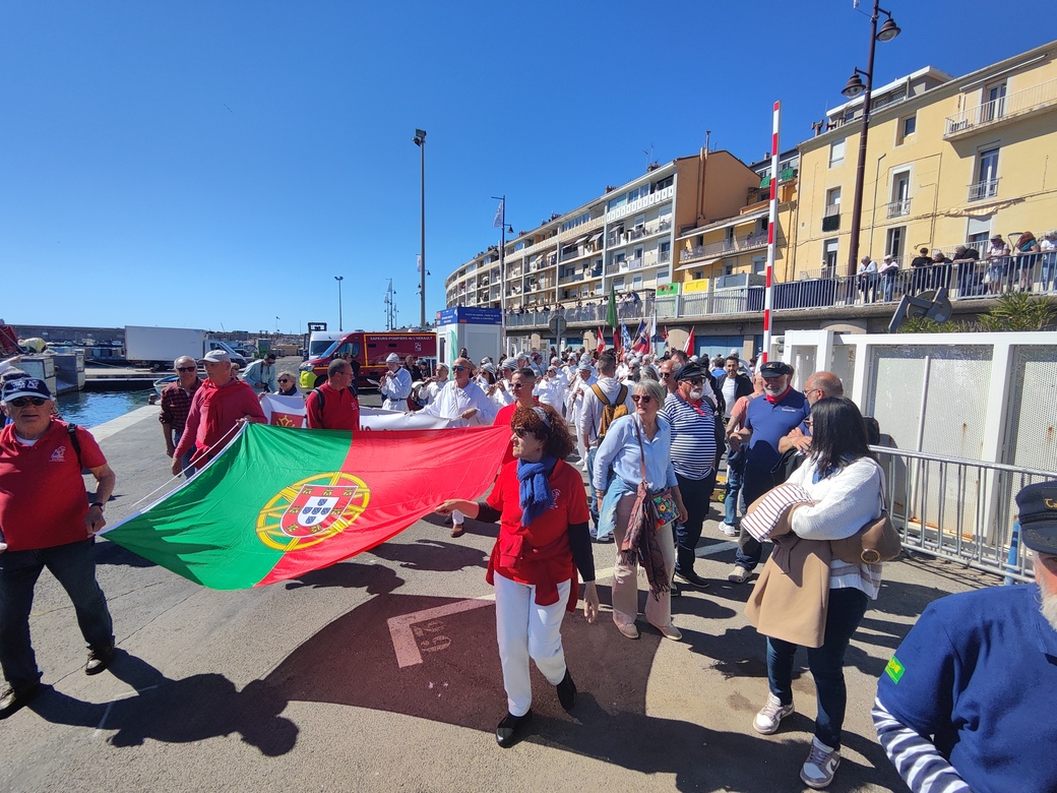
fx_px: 489
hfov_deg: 94.5
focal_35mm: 16
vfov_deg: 78.1
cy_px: 396
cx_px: 528
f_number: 2.4
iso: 50
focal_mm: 2.13
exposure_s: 1/1226
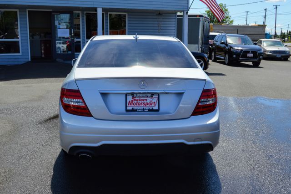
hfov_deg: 49.6
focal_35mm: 39
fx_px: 315
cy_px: 97
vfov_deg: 34.2
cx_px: 146
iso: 100
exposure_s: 1/250
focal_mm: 26
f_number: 8
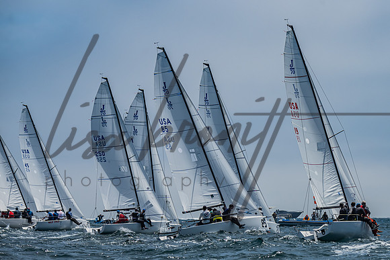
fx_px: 2948
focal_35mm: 272
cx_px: 266
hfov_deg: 7.6
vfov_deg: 5.1
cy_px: 100
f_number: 6.3
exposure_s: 1/2500
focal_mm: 195
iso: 400
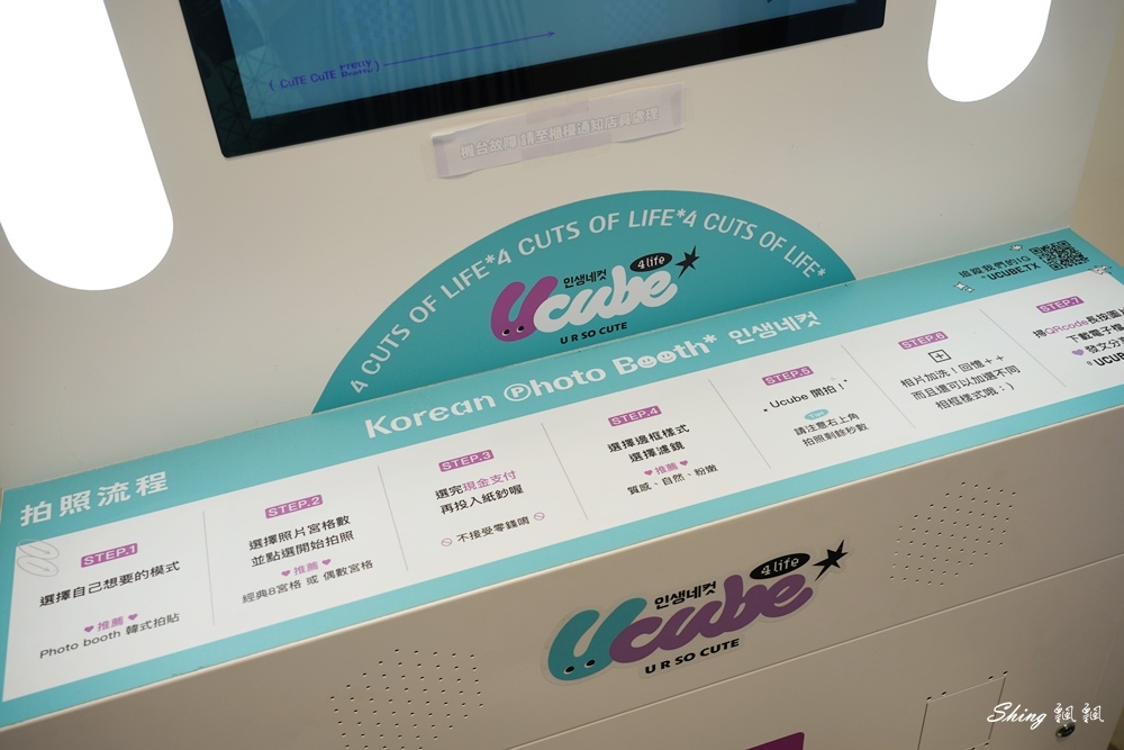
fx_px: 1093
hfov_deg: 54.4
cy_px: 375
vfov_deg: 37.9
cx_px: 562
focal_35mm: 35
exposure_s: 1/40
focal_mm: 35
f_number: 5.6
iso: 100
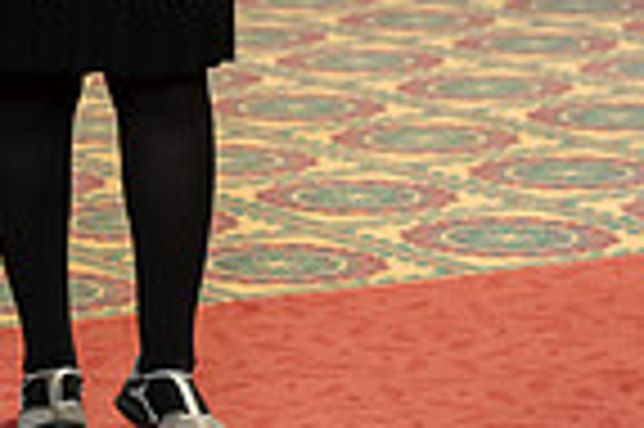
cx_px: -140
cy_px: -250
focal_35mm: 244
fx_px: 4360
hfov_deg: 8.4
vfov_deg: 5.6
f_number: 3.2
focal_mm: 60
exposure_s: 1/125
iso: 1000
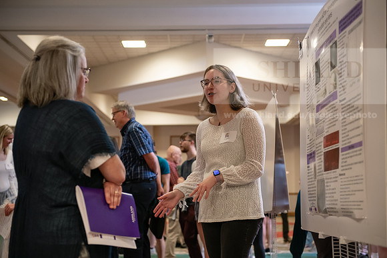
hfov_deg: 33.4
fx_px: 645
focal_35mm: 60
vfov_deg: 22.6
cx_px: 194
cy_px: 129
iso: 1600
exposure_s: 1/160
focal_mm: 60
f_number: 3.2
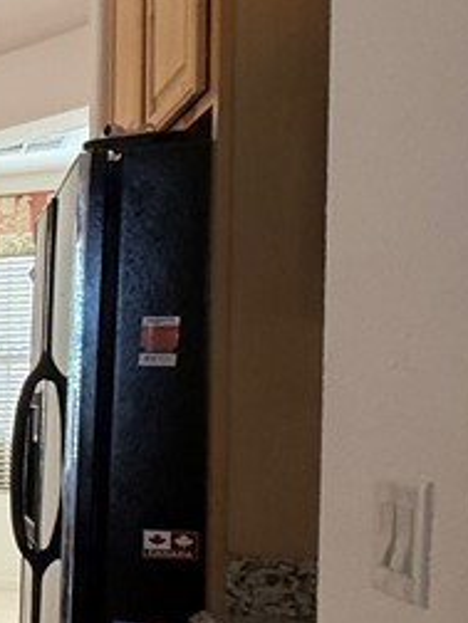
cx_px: -748
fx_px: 1028
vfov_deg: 33.4
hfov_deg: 13.8
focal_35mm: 57
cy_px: 433
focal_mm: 2.22
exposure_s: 1/120
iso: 200
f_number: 2.2
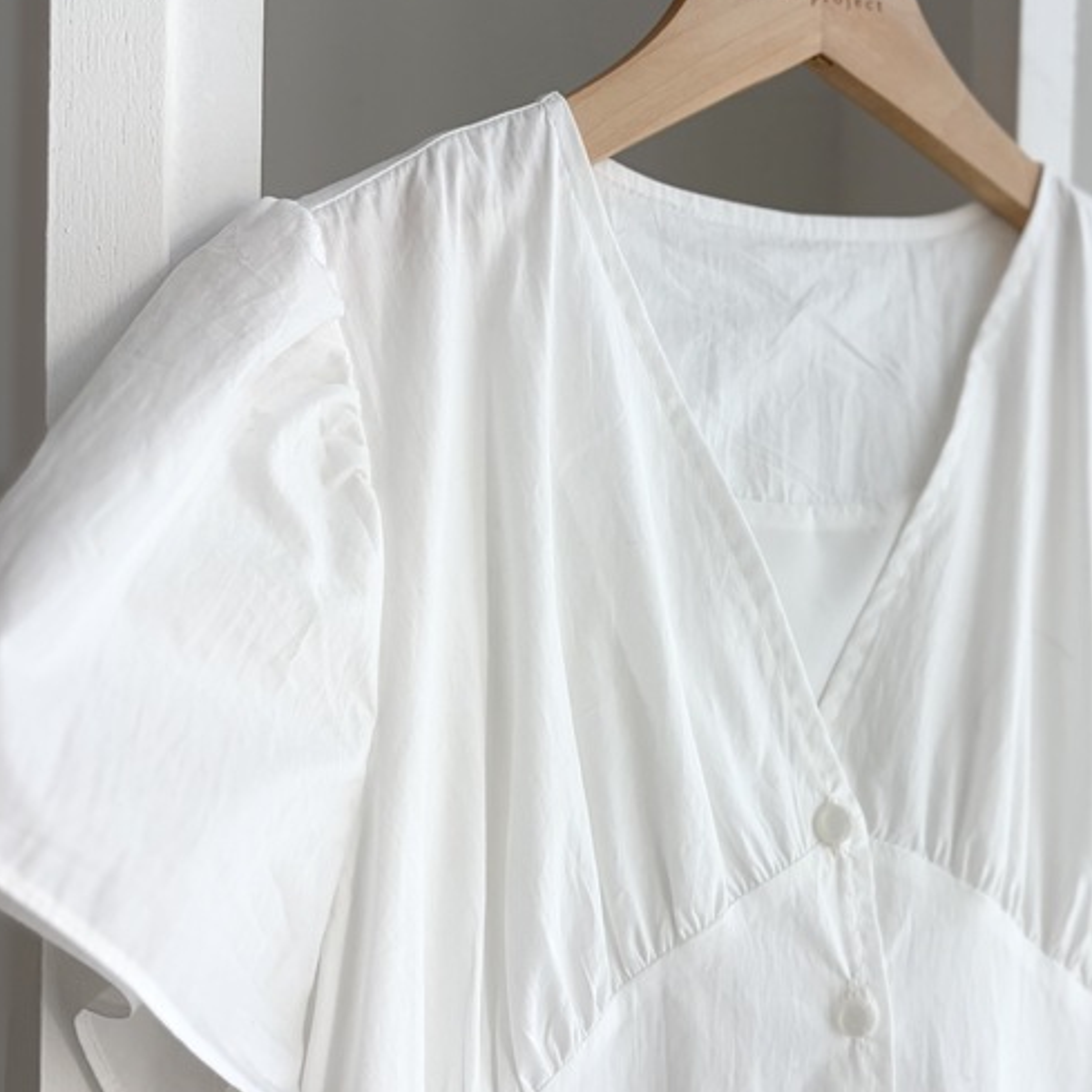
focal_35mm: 47
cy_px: 547
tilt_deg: -2.1
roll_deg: -1.9
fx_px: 1677
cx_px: 574
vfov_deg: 36.1
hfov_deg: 36.1
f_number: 1.6
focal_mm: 5.96
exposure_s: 1/120
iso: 50
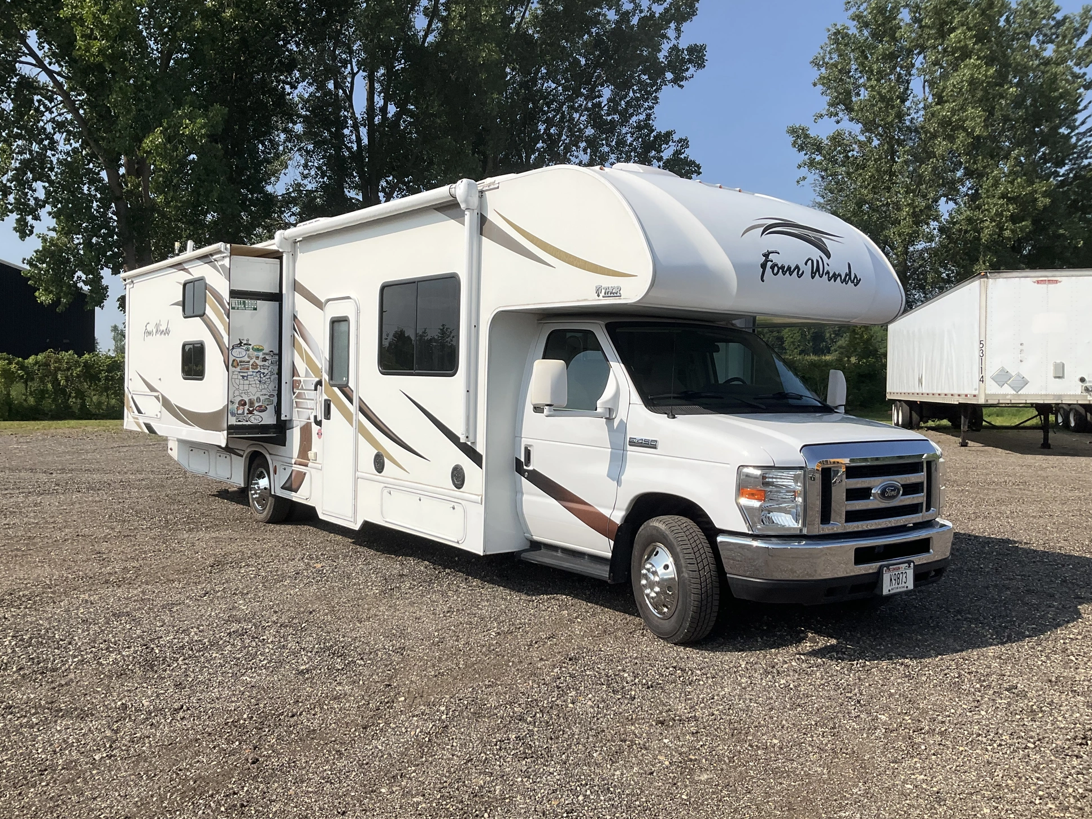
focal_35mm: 30
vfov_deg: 46.8
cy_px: 401
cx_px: 528
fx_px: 946
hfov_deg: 59.9
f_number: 1.8
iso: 25
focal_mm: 3
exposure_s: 1/3125
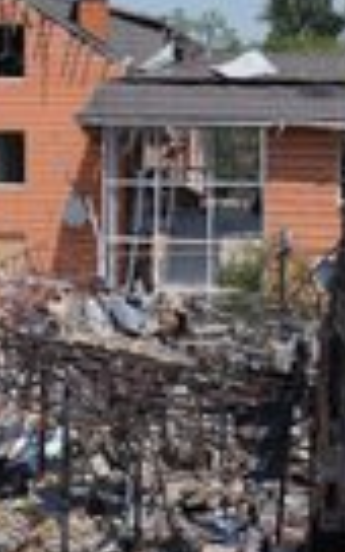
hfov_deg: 17.1
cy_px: 181
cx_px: -93
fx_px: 1083
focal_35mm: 72
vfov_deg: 28.4
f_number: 2.8
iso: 40
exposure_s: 1/1000
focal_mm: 24
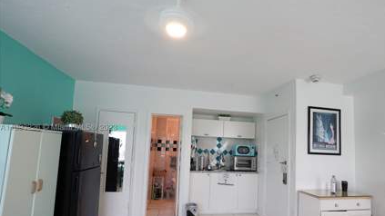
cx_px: 217
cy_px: 127
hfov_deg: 89.1
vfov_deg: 58.0
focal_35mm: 19
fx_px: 194
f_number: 6.3
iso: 80
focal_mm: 11
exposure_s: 1/2.5
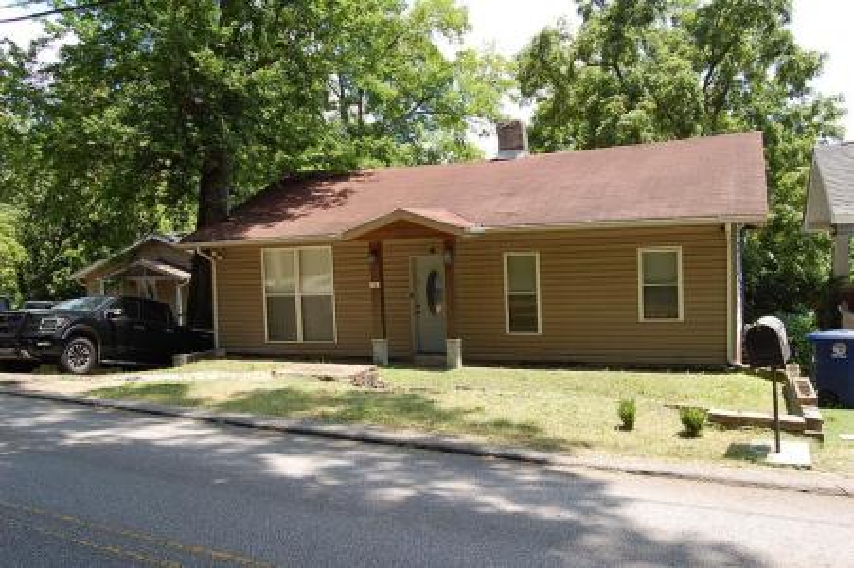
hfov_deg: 62.0
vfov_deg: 43.5
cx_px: 427
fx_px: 711
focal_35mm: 30
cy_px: 284
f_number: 7.1
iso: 200
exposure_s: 1/200
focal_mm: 20
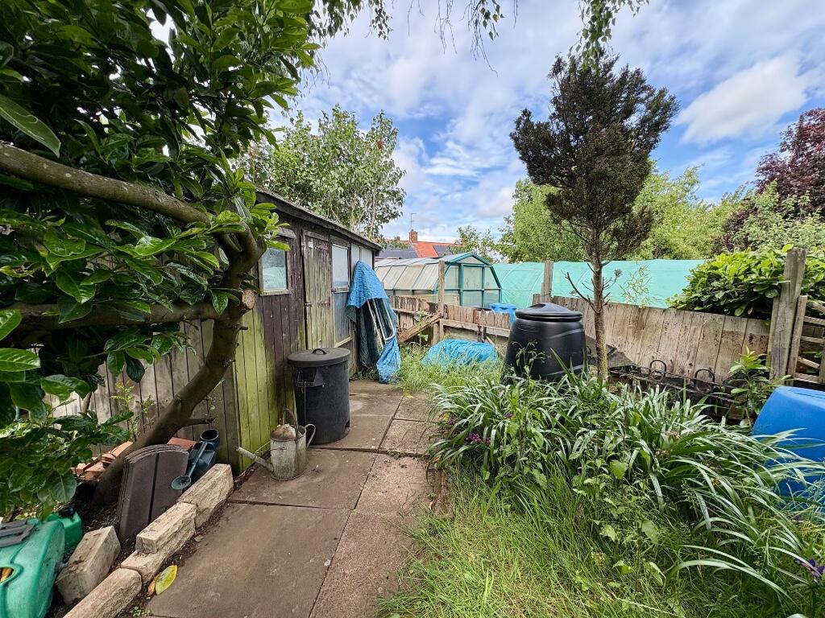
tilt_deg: -4.6
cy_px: 309
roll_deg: +0.2
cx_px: 412
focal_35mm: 14
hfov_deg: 102.1
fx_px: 334
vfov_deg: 85.7
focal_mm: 2.22
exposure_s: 1/605
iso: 64
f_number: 2.2
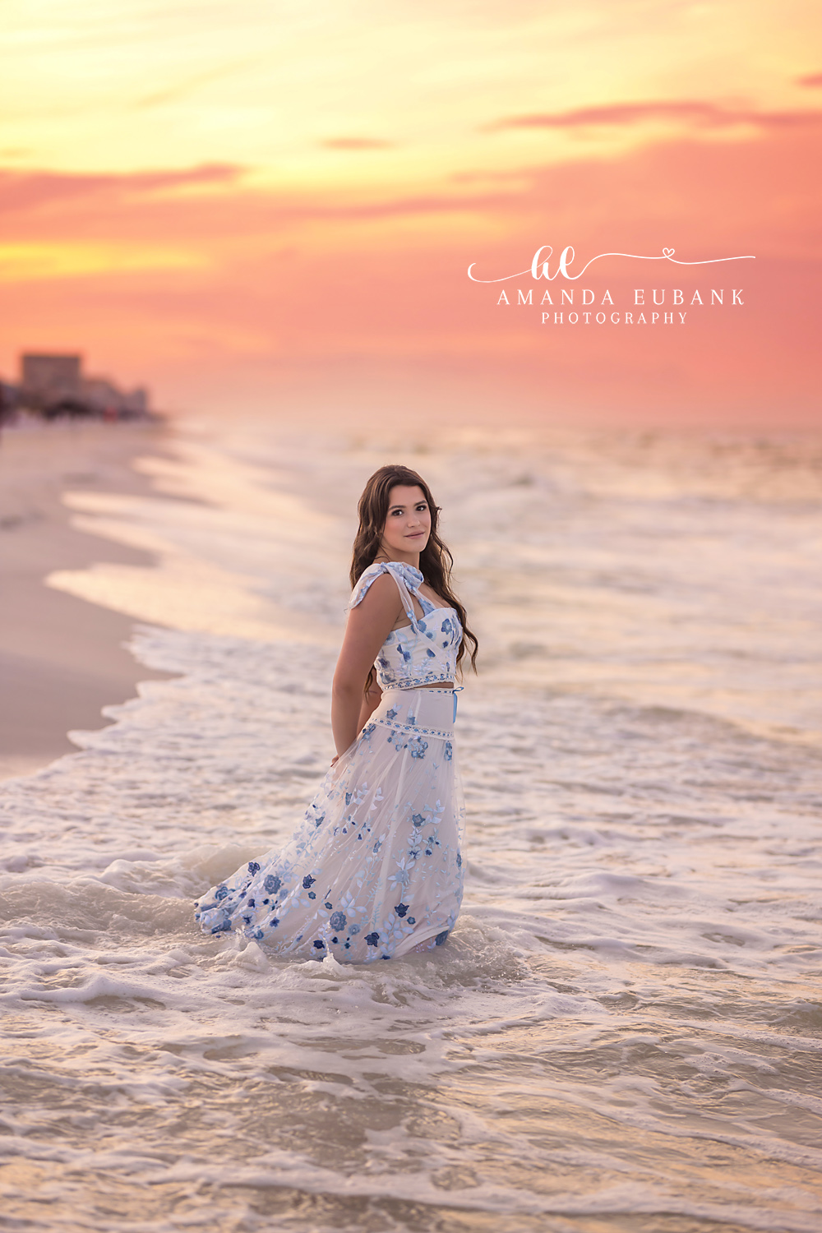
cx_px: 411
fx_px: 2911
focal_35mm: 85
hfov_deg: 16.1
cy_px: 616
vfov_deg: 23.9
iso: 400
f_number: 1.8
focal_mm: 85
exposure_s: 1/500
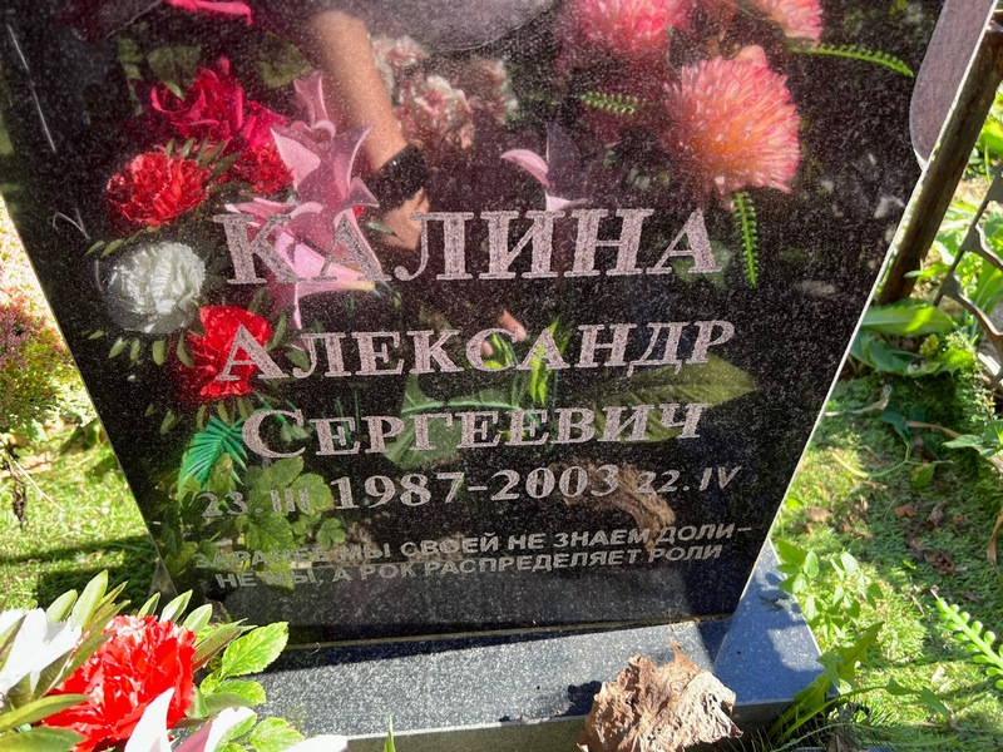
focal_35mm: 26
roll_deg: +3.8
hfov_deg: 67.3
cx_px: 502
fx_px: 753
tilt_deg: -42.7
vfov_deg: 53.1
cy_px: 376
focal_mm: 5.7
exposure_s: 1/277
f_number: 1.5
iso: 50
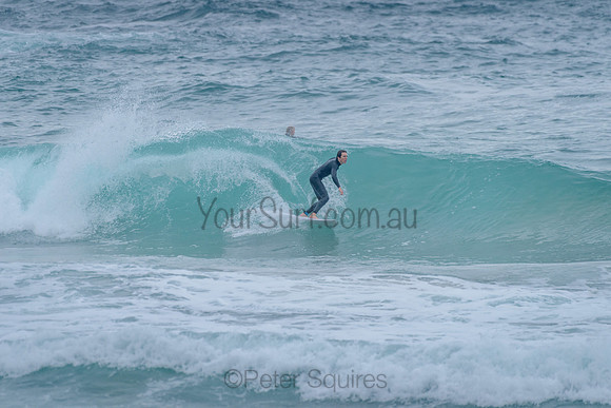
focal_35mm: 613
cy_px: 159
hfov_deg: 3.4
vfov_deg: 2.2
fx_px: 10402
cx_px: 306
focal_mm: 500
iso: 500
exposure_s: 1/1250
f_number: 5.6
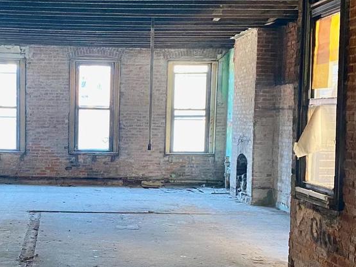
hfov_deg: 28.2
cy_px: 175
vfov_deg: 21.5
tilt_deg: -4.5
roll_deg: -1.1
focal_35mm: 68
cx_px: 92
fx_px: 699
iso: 400
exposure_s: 1/60
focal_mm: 4.25
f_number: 1.8
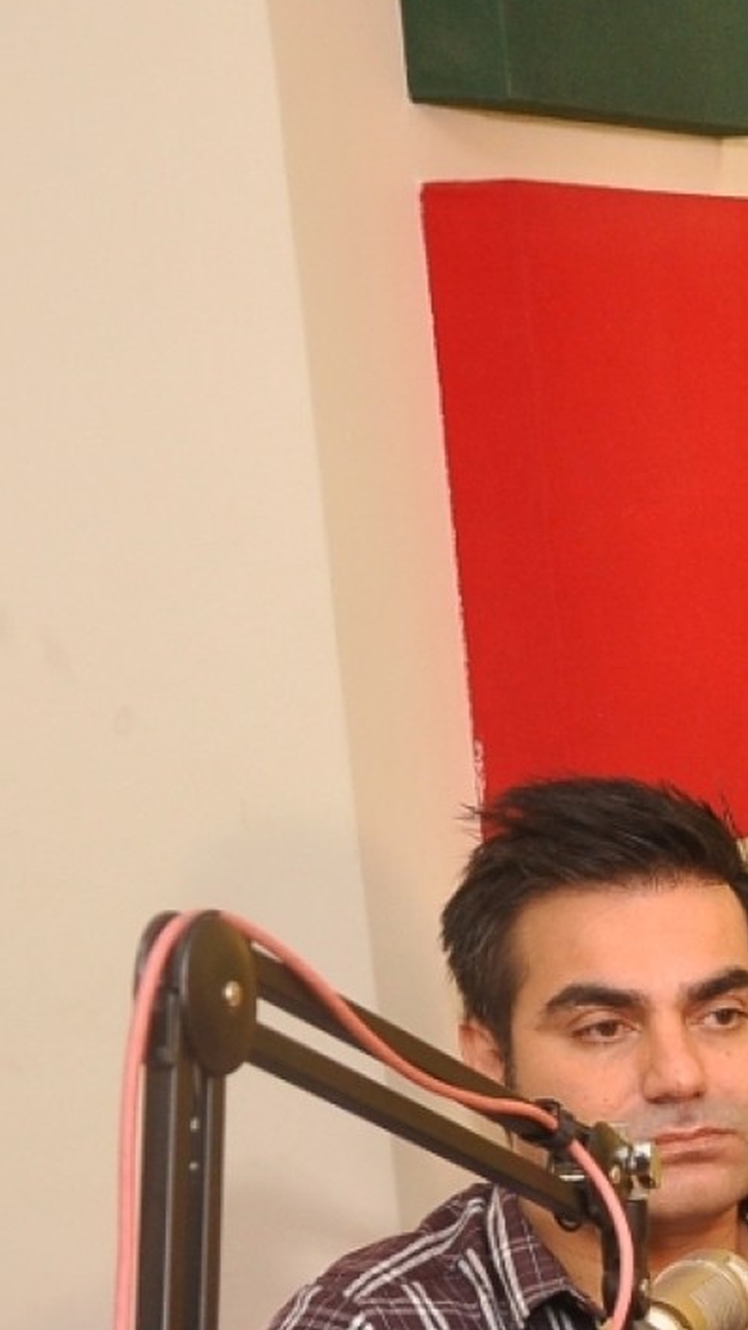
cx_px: 1748
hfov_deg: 9.7
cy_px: 1289
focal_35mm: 112
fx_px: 3950
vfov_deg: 18.7
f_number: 3.8
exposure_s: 1/100
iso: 400
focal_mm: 24
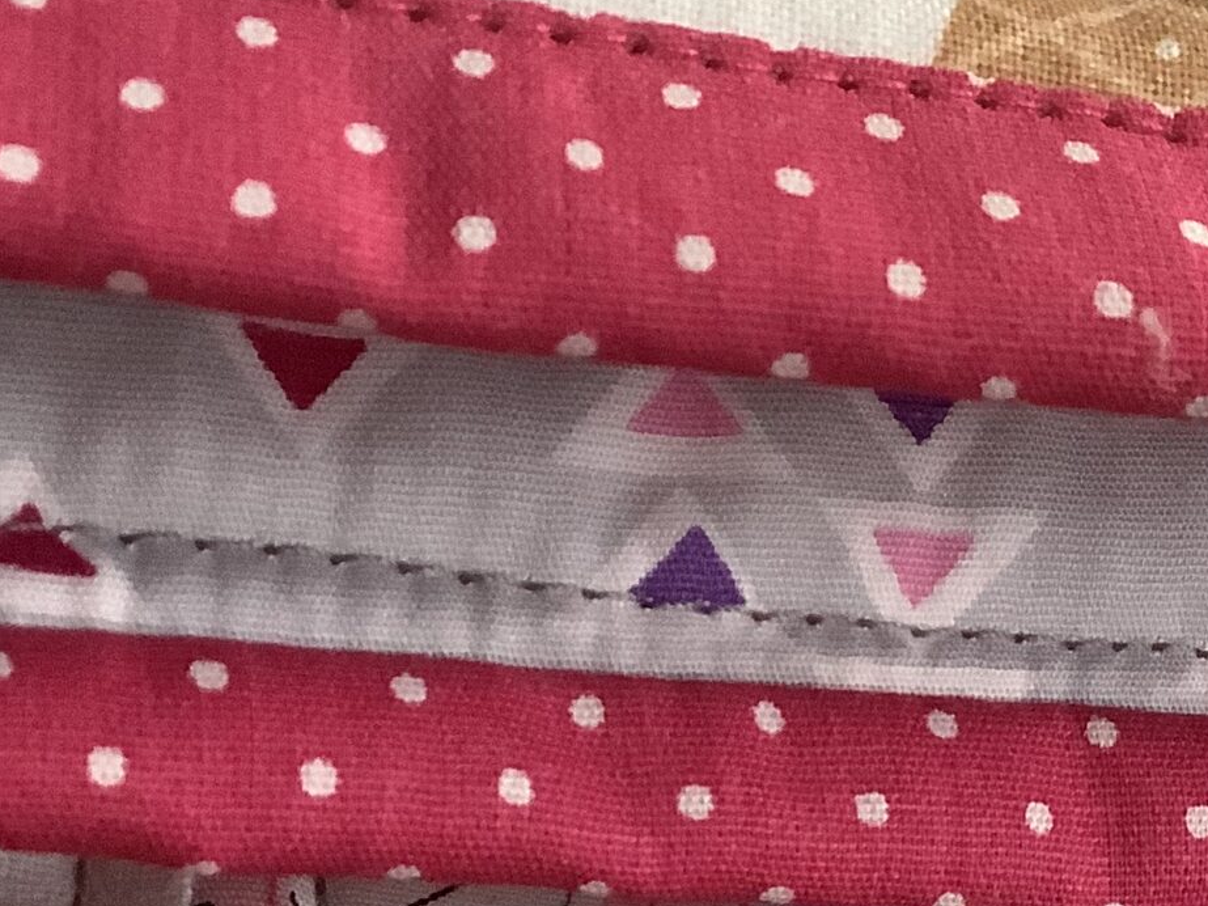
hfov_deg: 22.7
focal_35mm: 86
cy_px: 432
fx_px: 3001
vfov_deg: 17.2
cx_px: 806
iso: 250
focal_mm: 3.3
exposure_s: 1/33
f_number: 2.4
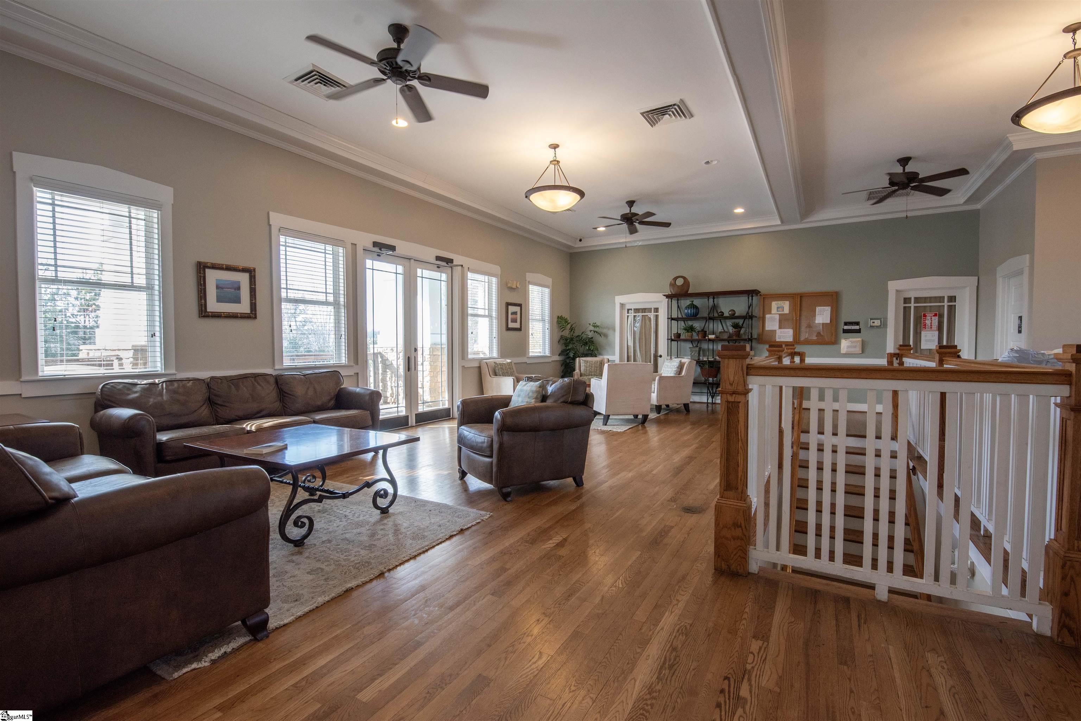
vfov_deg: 77.4
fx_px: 451
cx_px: 540
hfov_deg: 100.4
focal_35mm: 15
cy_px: 360
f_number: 7.1
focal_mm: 15
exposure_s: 1/80
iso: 800
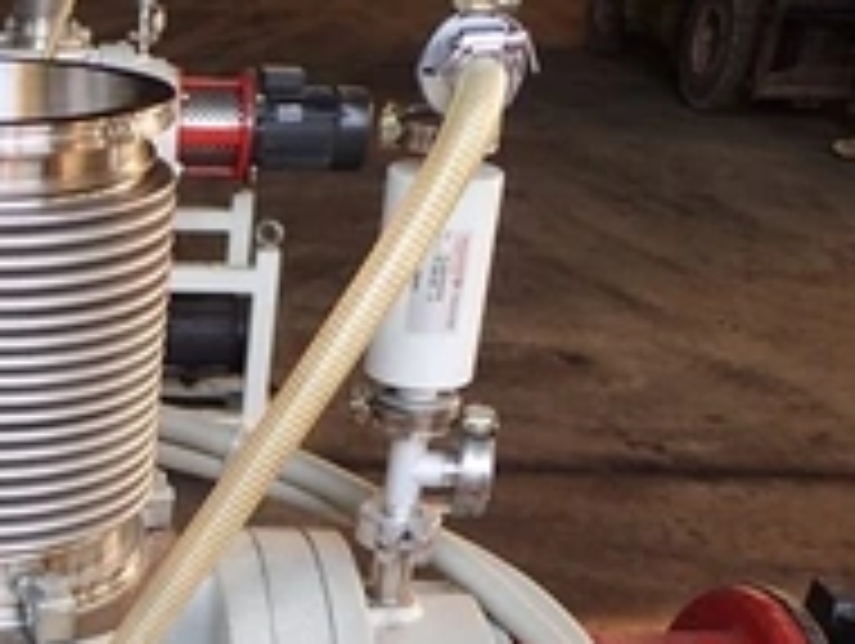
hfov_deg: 28.7
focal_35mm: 63
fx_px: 1558
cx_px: -4
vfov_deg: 22.4
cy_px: 658
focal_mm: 5.5
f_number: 2.3
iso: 200
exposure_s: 1/40
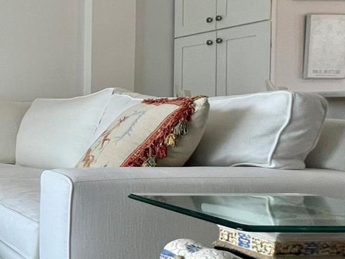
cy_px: 121
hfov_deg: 28.7
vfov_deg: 33.6
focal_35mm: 43
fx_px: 429
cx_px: -169
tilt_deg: -2.0
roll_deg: +0.5
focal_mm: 1.57
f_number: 1.8
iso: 100
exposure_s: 1/120
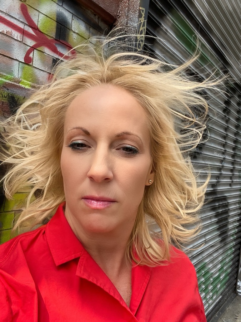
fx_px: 278
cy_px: 161
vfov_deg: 60.0
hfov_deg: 46.8
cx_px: 120
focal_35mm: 30
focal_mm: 2.71
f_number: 2.2
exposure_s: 1/344
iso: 25
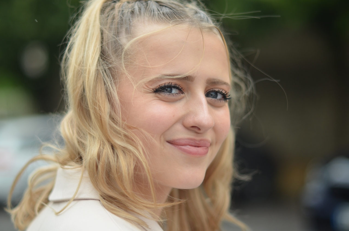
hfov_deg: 27.0
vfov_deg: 18.1
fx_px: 726
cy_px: 116
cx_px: 174
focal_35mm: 75
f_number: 1.6
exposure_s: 1/1000
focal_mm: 50
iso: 200
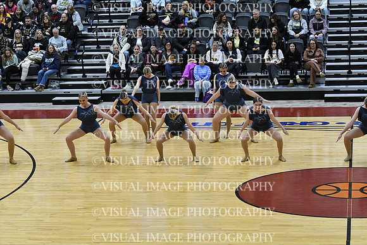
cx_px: 184
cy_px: 122
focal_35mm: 105
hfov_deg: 19.5
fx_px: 1071
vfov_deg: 13.0
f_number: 4
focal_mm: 70
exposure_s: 1/400
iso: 4000
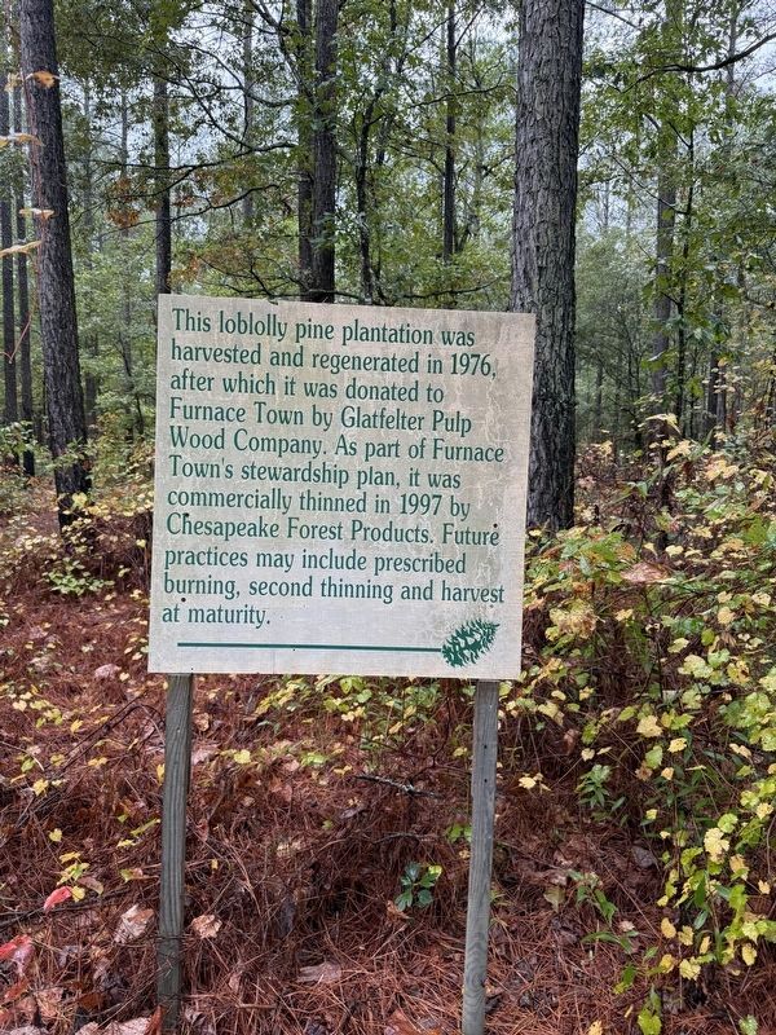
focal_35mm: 24
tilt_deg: -3.5
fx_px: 717
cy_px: 518
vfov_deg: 71.6
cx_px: 388
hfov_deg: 56.8
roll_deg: -3.0
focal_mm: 6.76
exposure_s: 1/121
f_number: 1.78
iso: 160
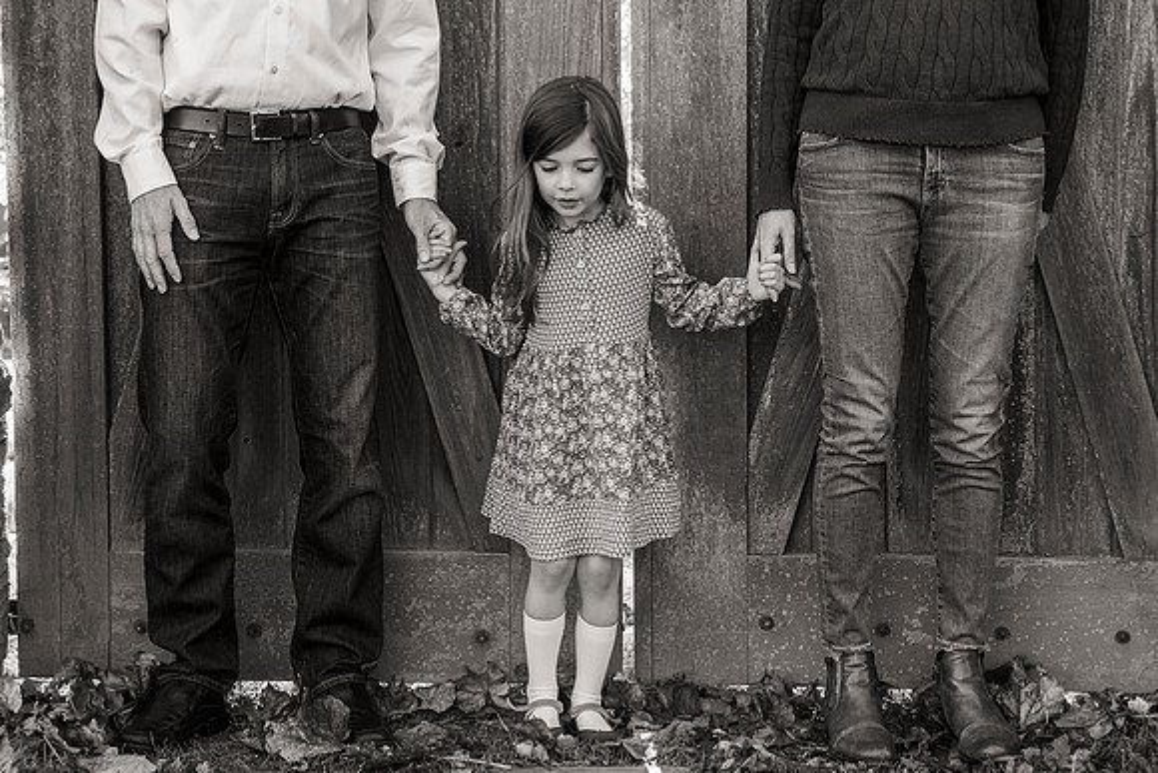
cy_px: 338
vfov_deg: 19.5
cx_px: 598
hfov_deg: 28.9
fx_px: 2245
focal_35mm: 70
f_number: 6.3
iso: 640
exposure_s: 1/125
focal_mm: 62
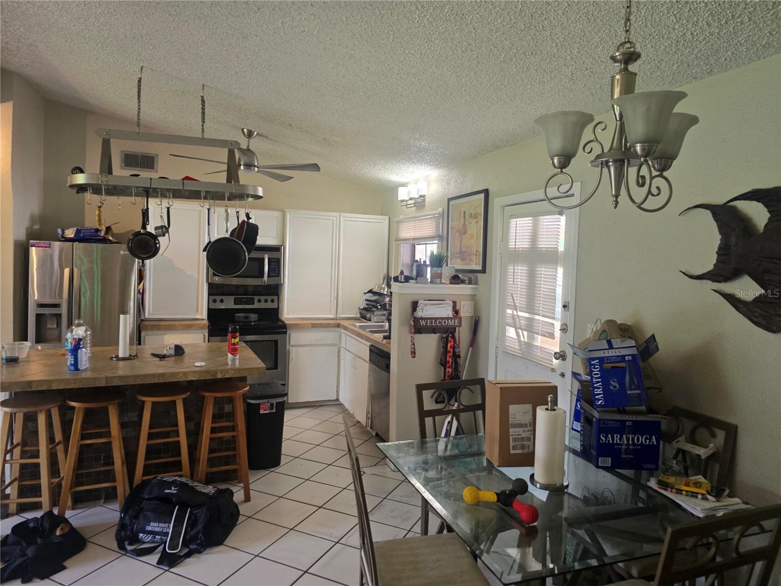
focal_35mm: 23
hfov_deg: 73.9
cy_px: 293
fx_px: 519
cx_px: 390
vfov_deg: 58.9
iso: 320
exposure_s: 1/120
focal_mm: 6.3
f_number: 1.7
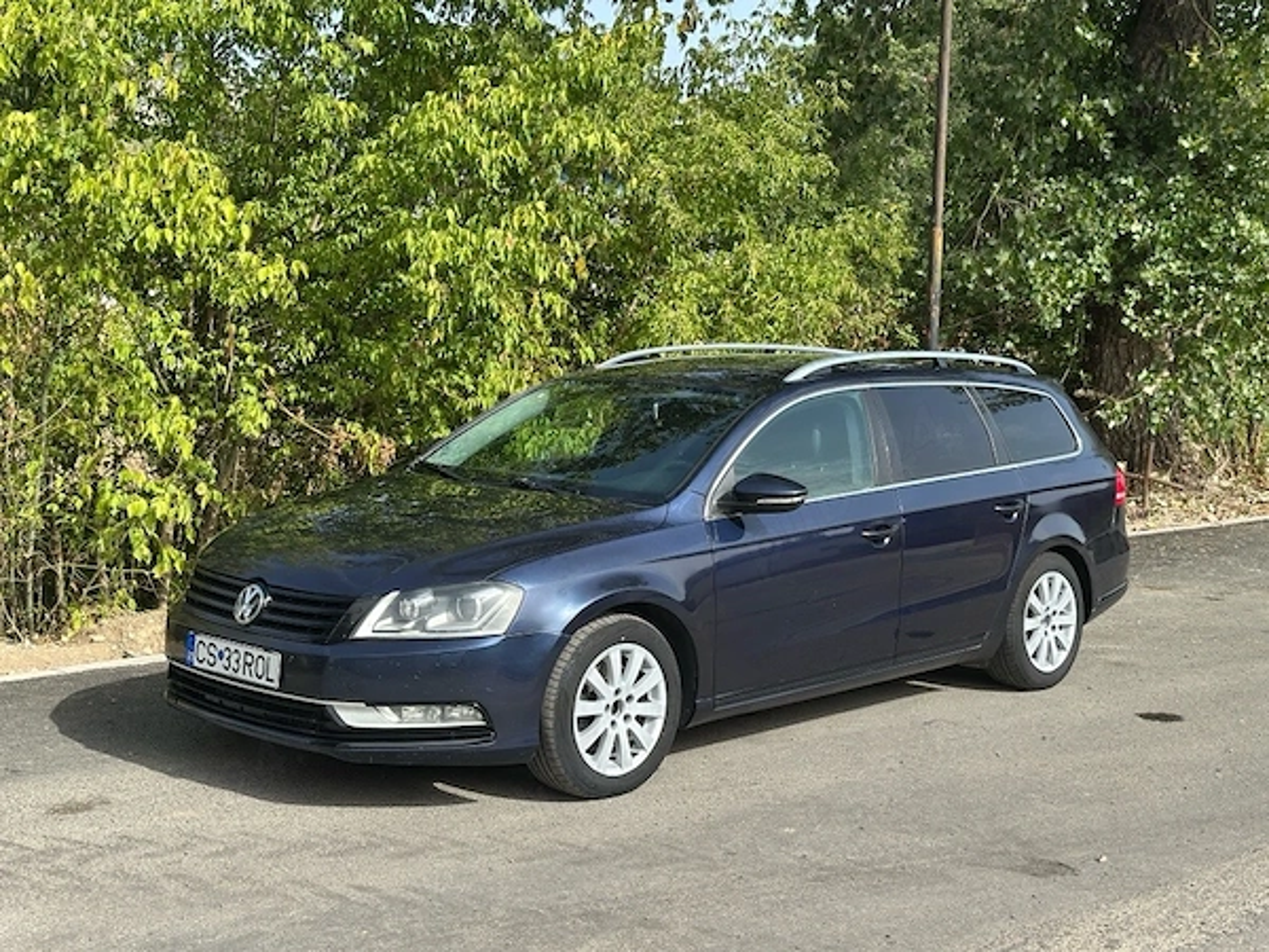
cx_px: 634
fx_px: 1760
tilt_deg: -5.4
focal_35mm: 48
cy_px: 476
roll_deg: -2.8
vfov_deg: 30.3
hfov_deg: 39.7
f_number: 1.78
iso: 80
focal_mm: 6.86
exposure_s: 1/2532
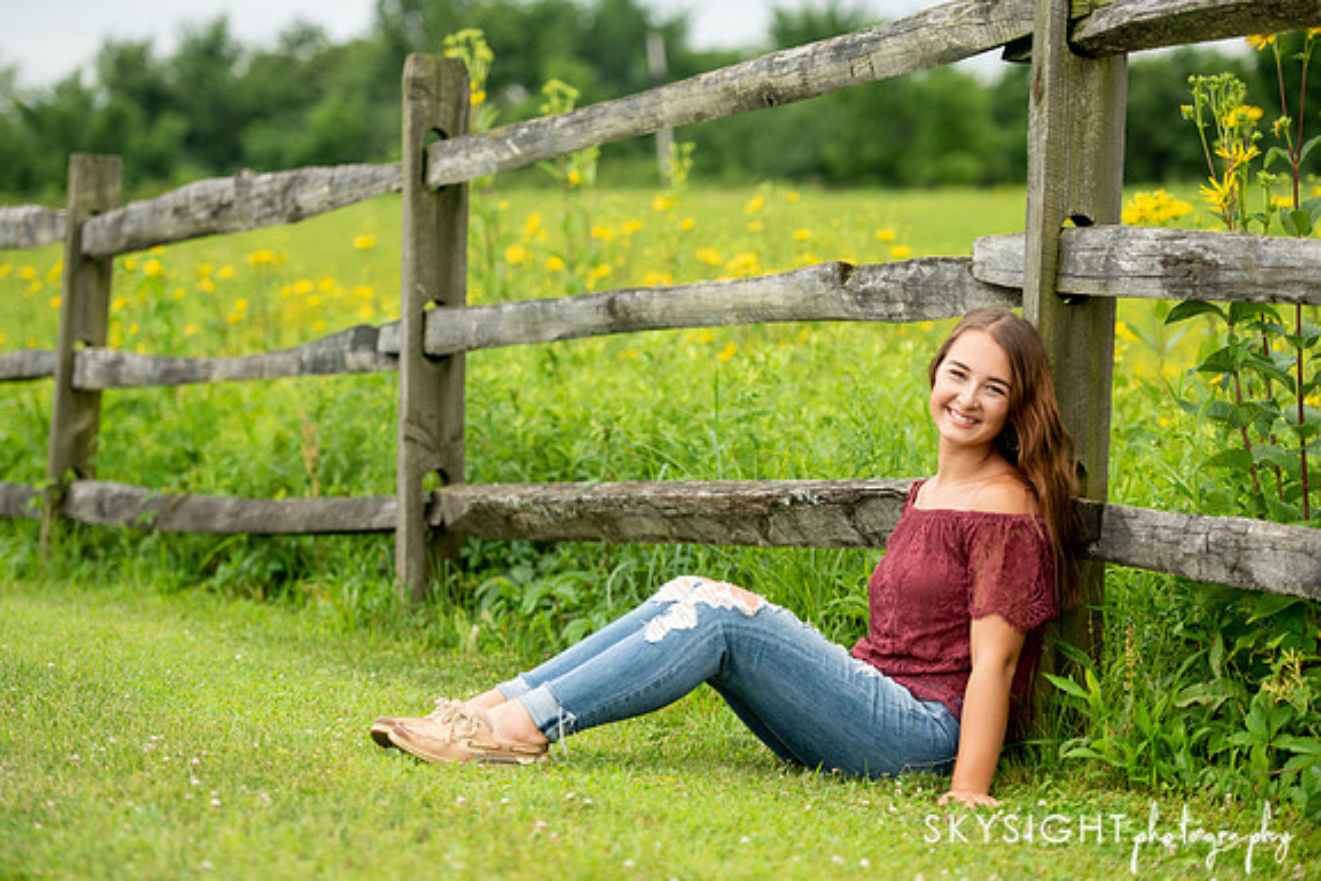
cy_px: 442
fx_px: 3816
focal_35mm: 104
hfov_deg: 19.6
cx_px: 661
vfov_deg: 13.2
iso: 400
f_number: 2.8
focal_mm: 100
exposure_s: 1/1000
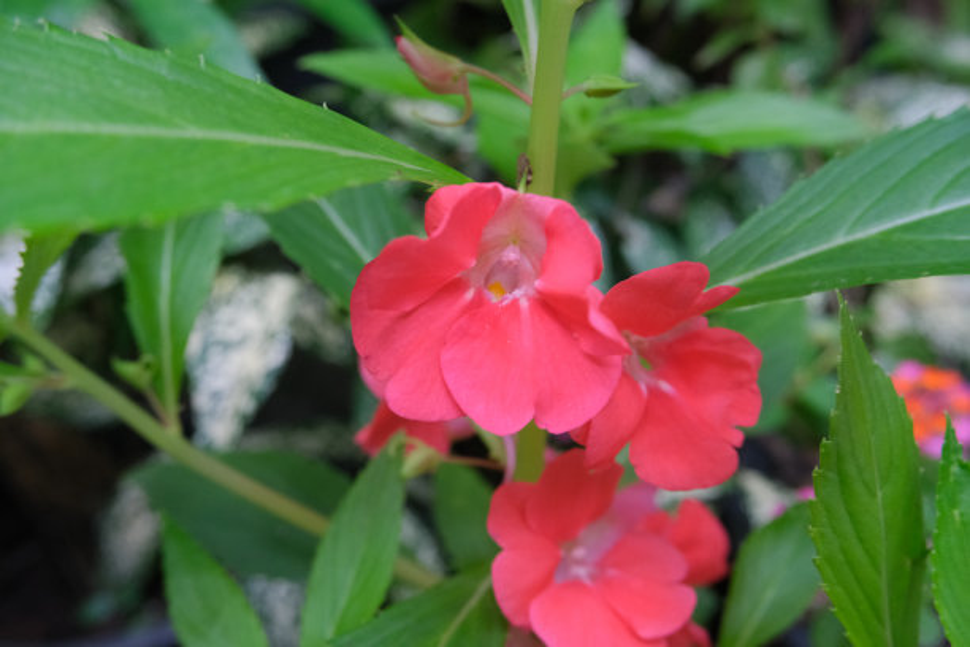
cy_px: 324
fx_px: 862
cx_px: 485
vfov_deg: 41.1
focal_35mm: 32
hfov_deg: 58.7
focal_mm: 21.5
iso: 2000
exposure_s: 1/50
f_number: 5.6
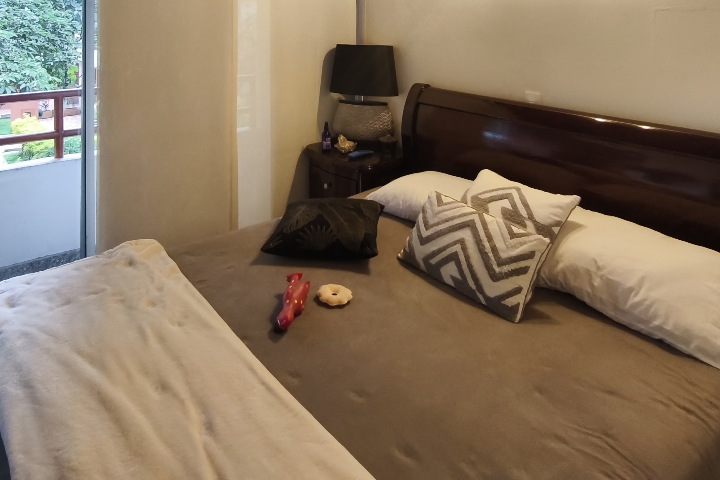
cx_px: 346
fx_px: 560
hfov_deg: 65.5
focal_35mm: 28
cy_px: 5
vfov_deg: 40.8
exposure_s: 1/30
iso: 250
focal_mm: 1.91
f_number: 2.2
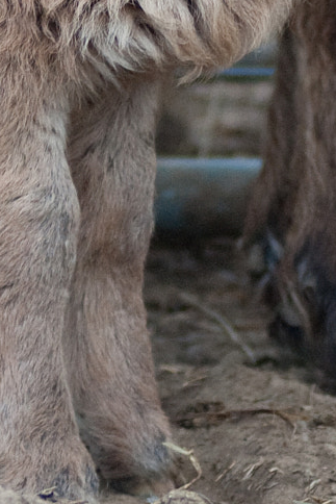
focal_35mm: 712
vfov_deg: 2.9
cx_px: 5
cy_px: -190
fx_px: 9960
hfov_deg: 1.9
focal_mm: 112
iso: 400
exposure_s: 1/125
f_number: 2.8
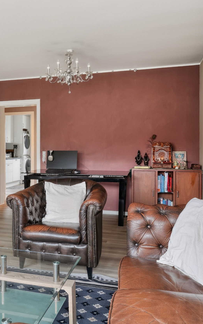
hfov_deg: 33.6
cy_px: 162
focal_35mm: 36
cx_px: 23
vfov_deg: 54.0
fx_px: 319
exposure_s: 1/6
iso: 320
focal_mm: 23
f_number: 9
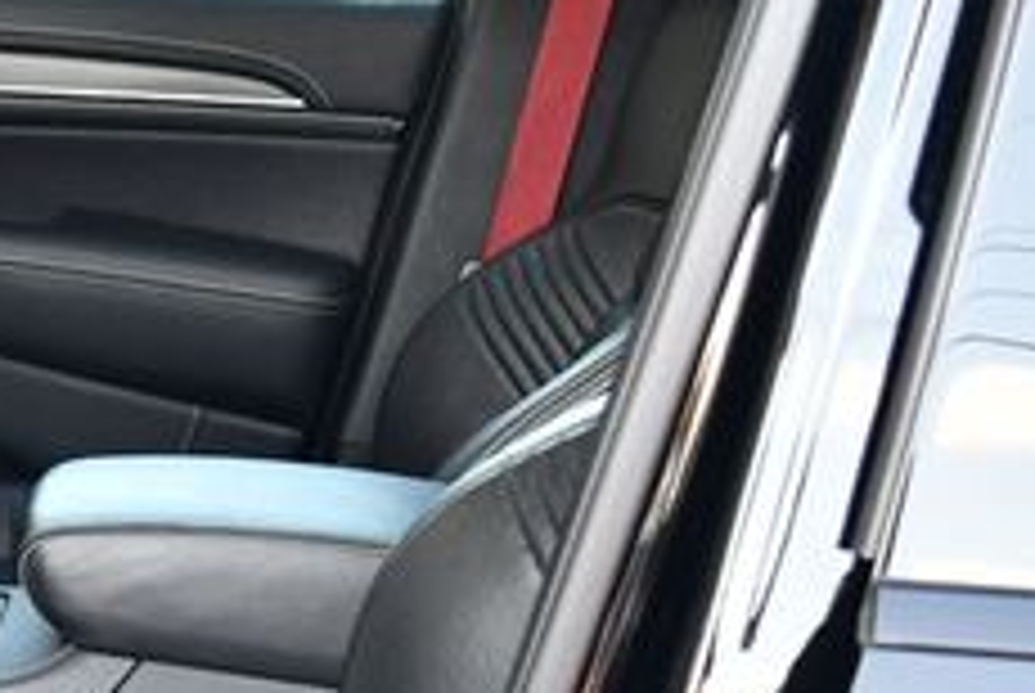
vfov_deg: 13.5
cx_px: -310
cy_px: 747
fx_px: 2879
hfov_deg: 18.9
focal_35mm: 100
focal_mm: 18
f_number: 3.5
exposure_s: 1/200
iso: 800
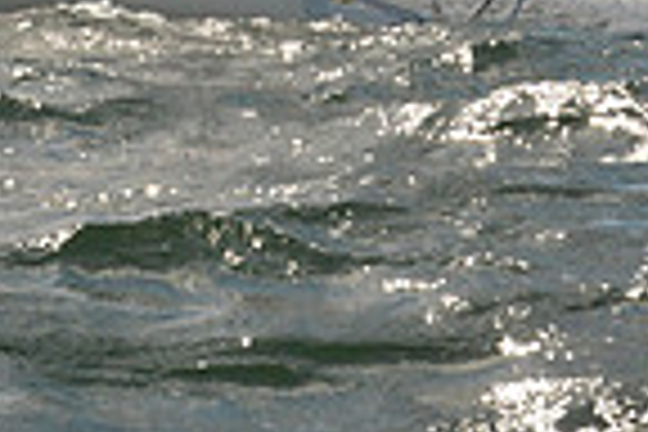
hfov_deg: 6.4
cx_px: -29
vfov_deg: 4.1
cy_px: -850
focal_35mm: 322
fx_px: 5796
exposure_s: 1/1600
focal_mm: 80
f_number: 13
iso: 400
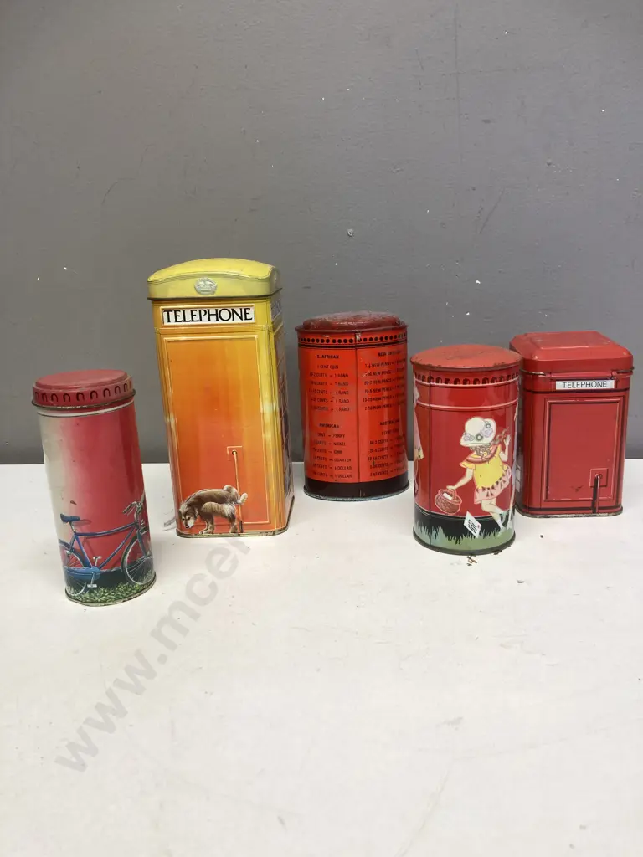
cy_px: 428
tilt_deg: -14.6
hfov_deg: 49.7
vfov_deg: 63.4
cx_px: 322
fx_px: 693
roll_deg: +1.3
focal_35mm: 28
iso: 50
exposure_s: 1/50
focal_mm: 3.99
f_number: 1.8
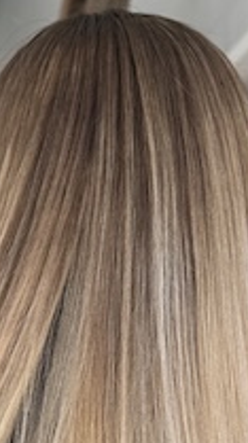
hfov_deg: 12.5
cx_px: 67
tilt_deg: +12.6
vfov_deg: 22.1
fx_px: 1126
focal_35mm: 96
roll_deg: -0.9
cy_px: 319
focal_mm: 6.86
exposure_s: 1/580
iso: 80
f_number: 1.78
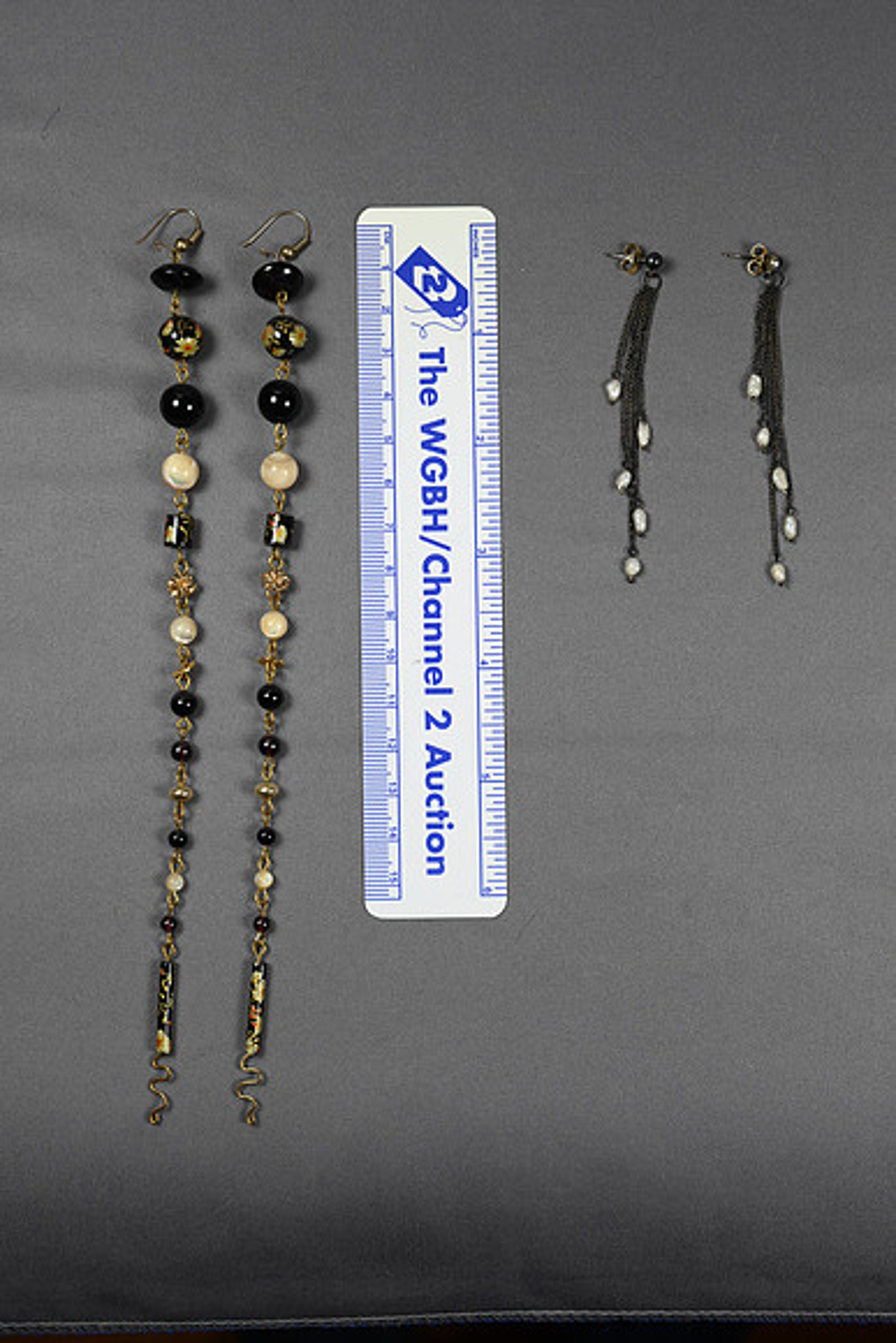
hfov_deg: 28.1
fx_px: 1791
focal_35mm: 48
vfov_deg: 41.1
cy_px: 672
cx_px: 448
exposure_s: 1/50
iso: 400
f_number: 9
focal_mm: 48
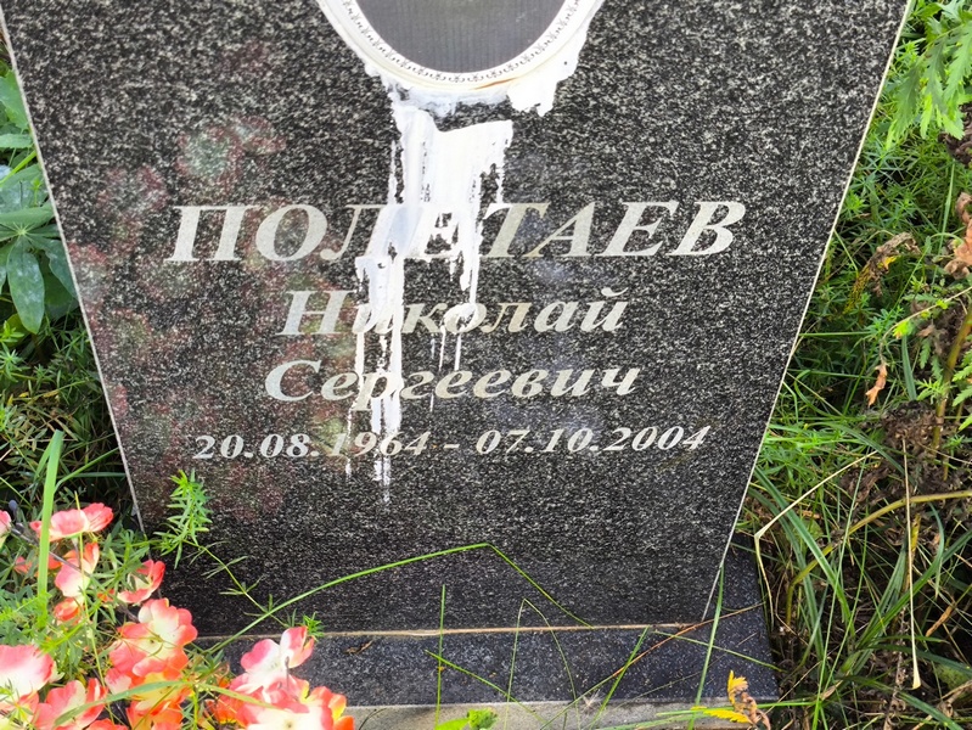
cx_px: 486
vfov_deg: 29.1
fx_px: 1405
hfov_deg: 38.2
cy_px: 365
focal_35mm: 50
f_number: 1.7
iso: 50
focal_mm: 4.71
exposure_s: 1/170
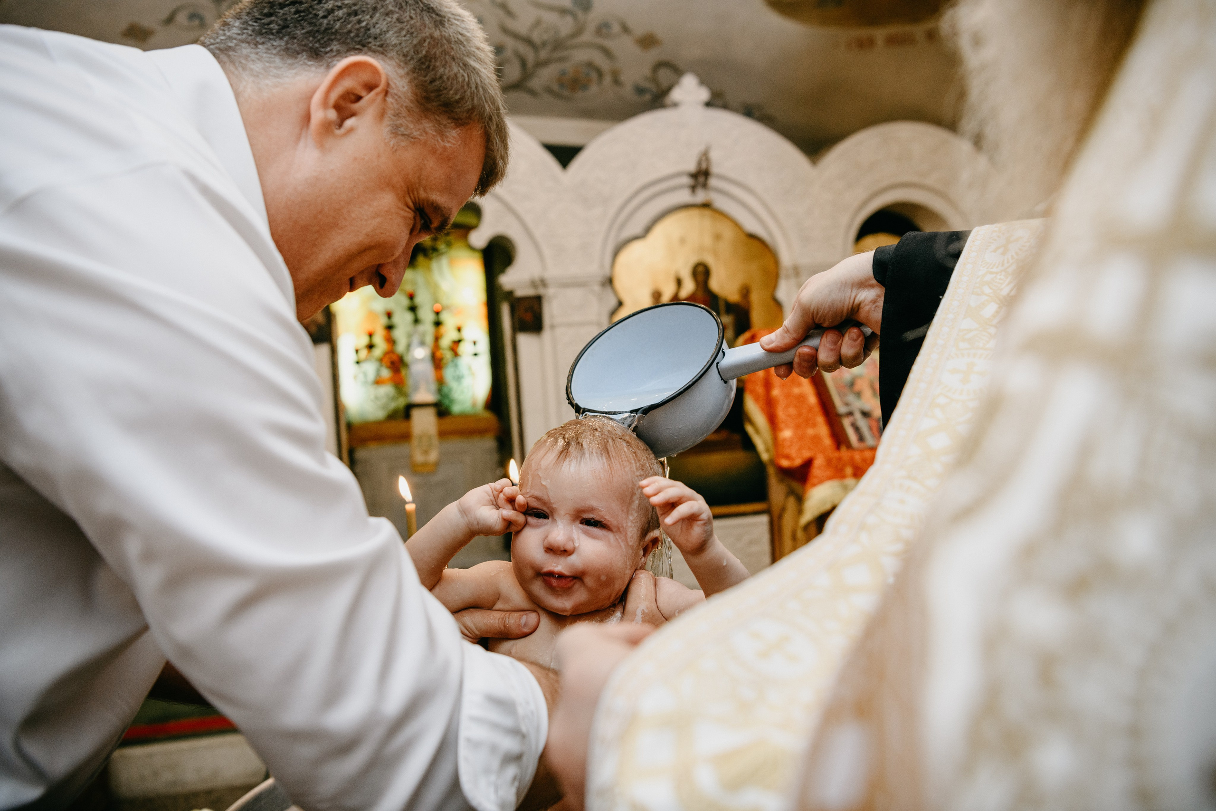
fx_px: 1047
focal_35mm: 31
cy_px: 406
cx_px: 608
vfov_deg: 42.3
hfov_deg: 60.3
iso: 640
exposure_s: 1/160
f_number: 3.5
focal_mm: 31
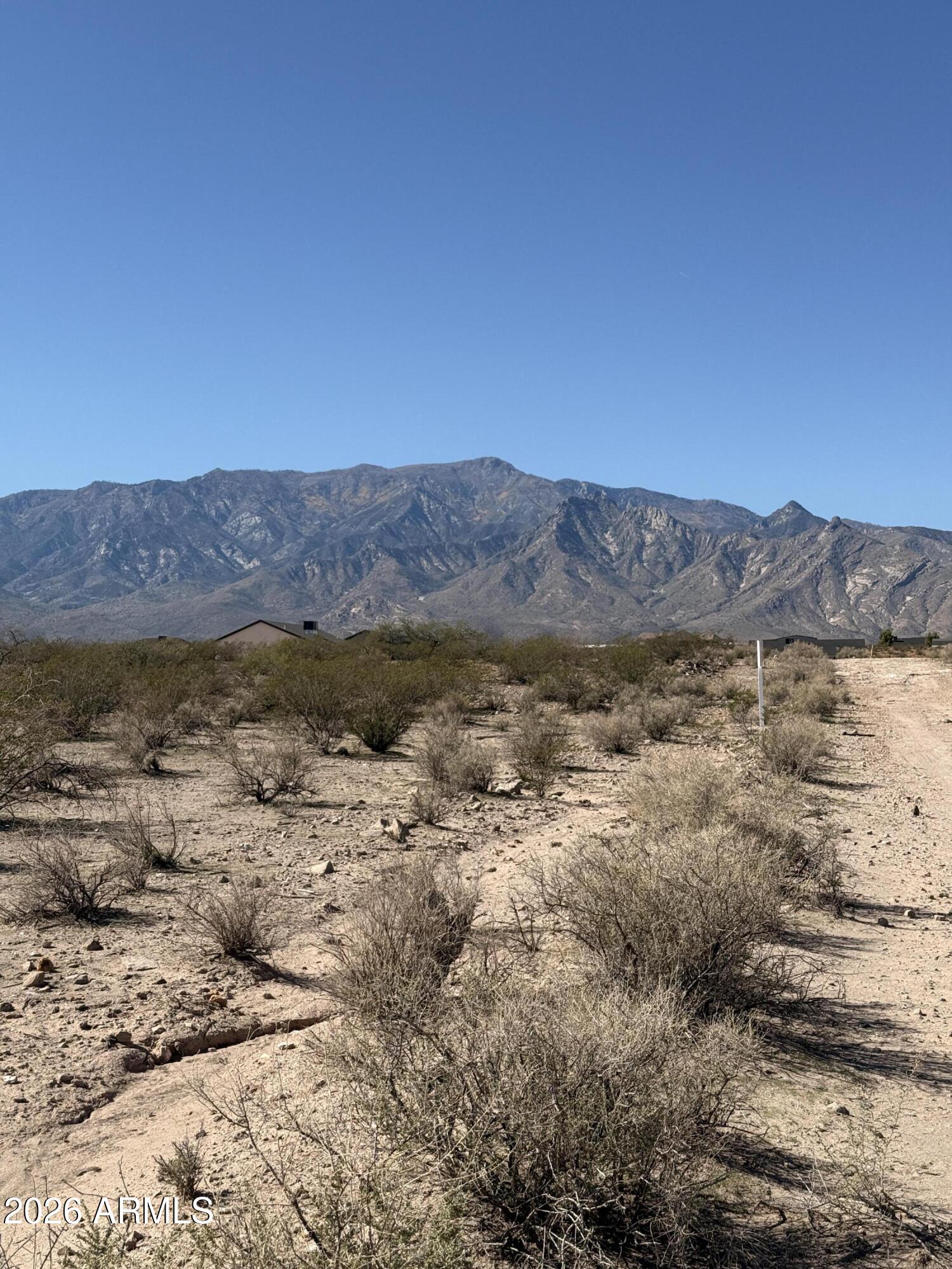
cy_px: 634
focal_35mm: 48
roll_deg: +0.5
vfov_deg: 39.7
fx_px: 1760
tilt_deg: +3.1
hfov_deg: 30.3
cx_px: 476
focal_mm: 6.76
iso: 64
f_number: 1.78
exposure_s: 1/6536
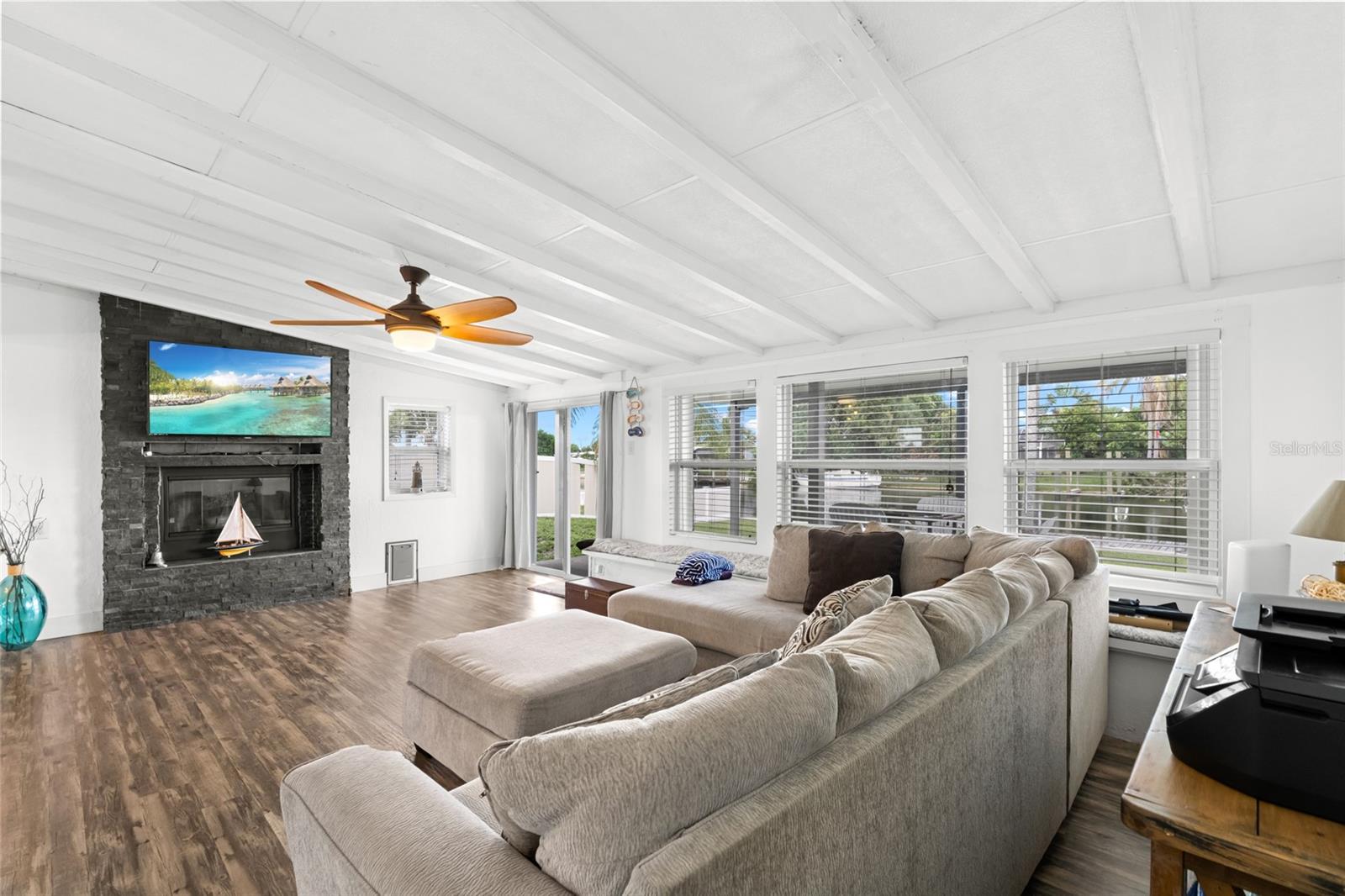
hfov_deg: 95.0
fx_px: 616
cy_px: 448
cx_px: 672
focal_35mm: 16
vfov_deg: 72.0
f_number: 10
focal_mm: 16.5
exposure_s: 1/2
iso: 1250
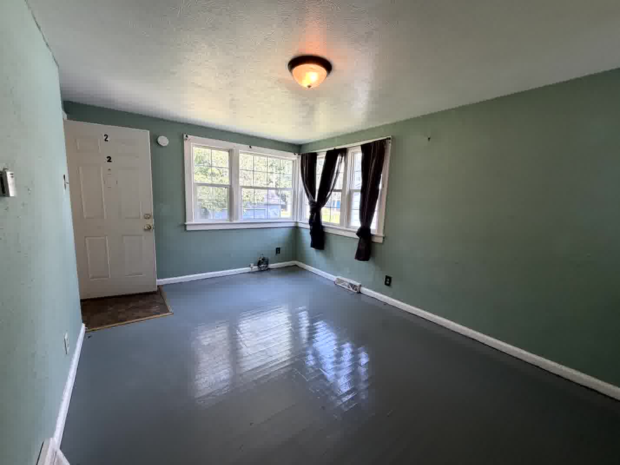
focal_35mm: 14
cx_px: 310
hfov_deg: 102.1
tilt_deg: -7.7
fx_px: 251
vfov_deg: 85.7
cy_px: 232
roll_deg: -1.3
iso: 250
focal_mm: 2.22
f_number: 2.2
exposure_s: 1/120
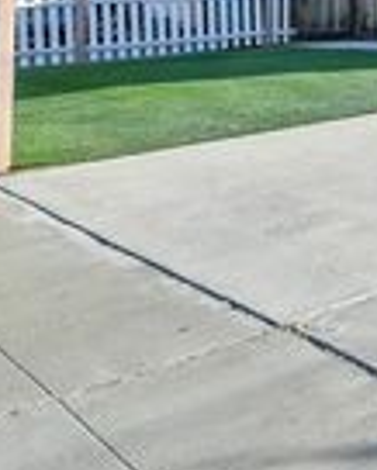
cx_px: 789
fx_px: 790
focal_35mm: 57
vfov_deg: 30.0
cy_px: -36
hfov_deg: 17.4
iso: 250
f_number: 7.1
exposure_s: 1/320
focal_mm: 11
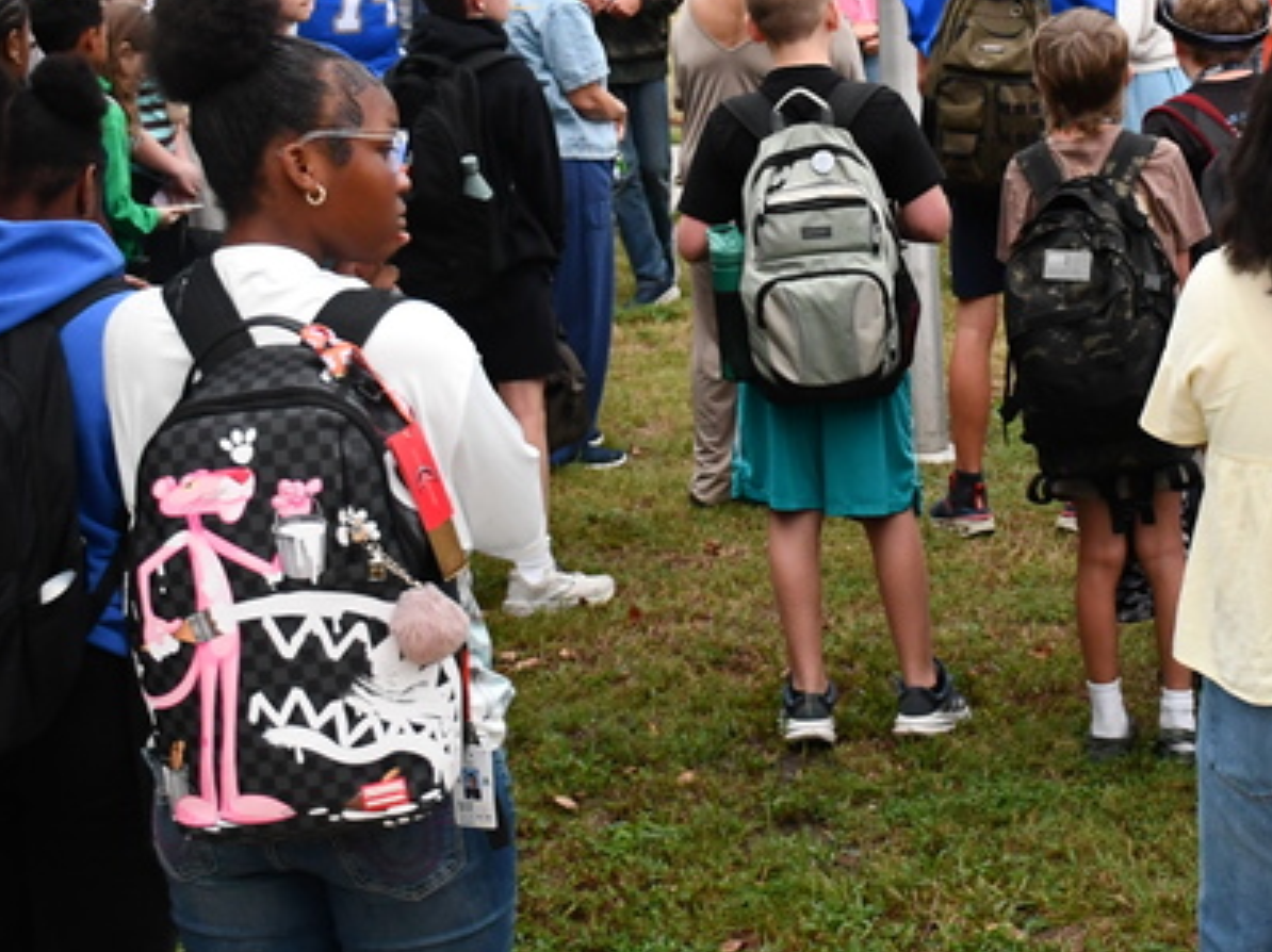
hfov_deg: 19.8
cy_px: 152
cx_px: 879
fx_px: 3636
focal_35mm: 99
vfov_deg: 14.8
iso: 1600
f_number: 4
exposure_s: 1/125
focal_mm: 27
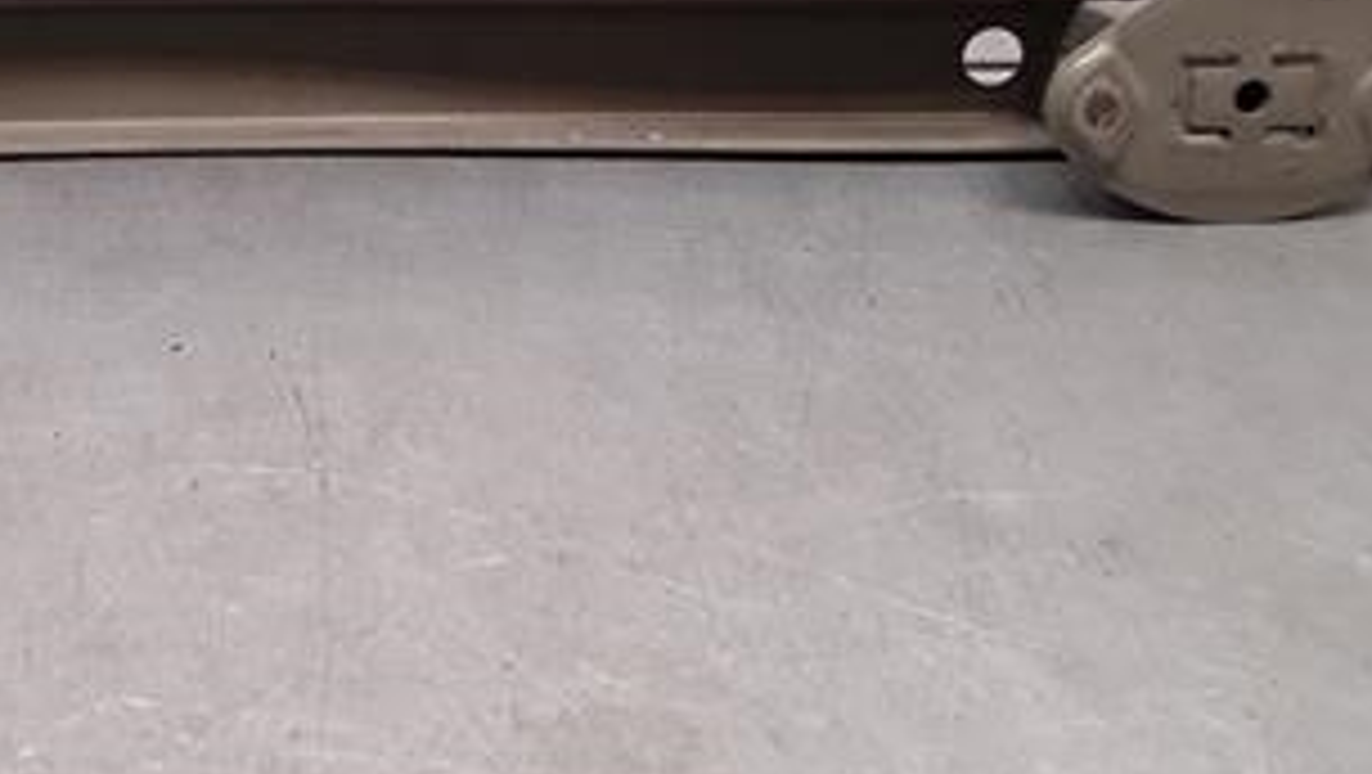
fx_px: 2330
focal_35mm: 64
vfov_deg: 18.7
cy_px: 144
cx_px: 90
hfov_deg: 31.0
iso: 64
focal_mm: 2.91
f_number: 1.9
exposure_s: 1/100
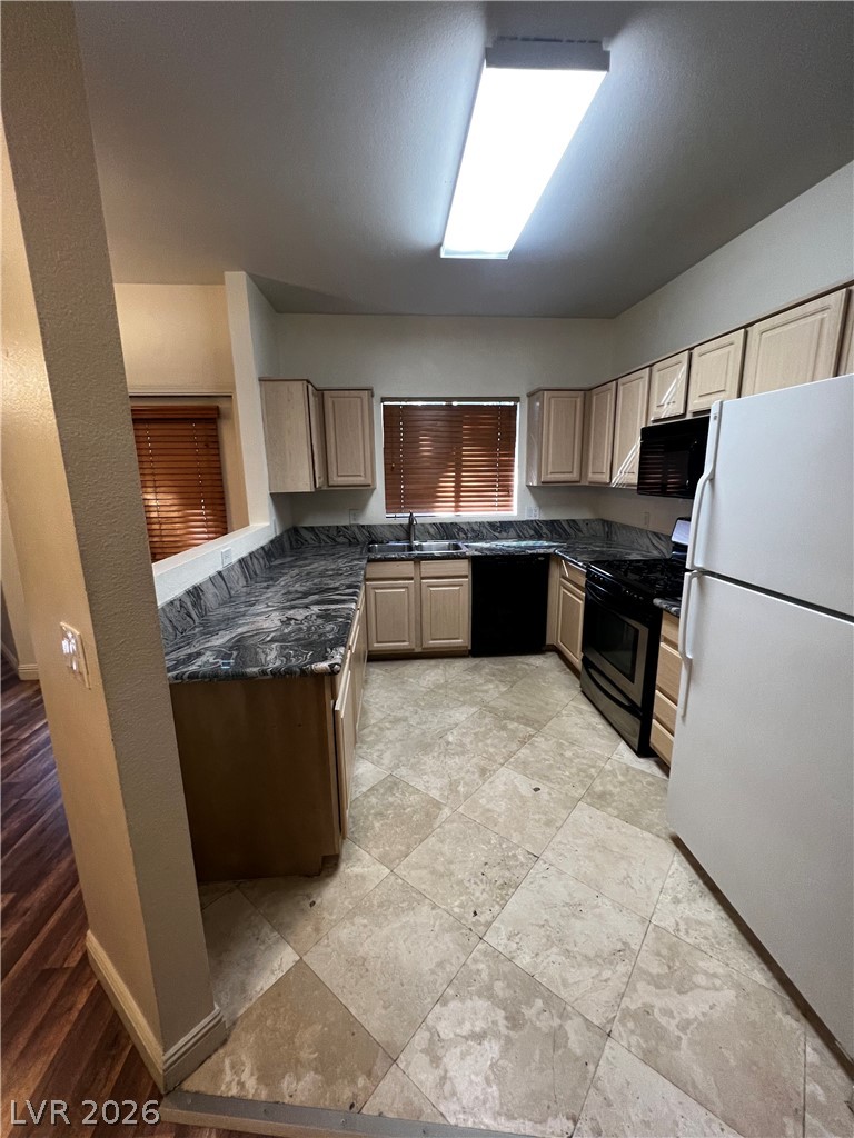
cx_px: 427
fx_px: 428
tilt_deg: -11.6
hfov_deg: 89.9
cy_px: 569
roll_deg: +1.0
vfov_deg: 106.2
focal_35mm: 13
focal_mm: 1.57
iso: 200
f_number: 1.8
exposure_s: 1/60
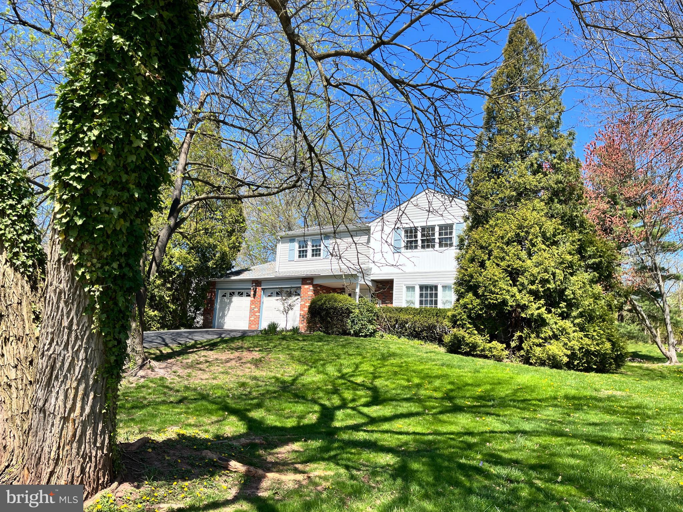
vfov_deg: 53.1
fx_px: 513
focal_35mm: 26
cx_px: 342
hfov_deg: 67.3
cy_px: 256
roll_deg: -2.9
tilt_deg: +10.1
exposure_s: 1/1477
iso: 50
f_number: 1.6
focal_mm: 5.1
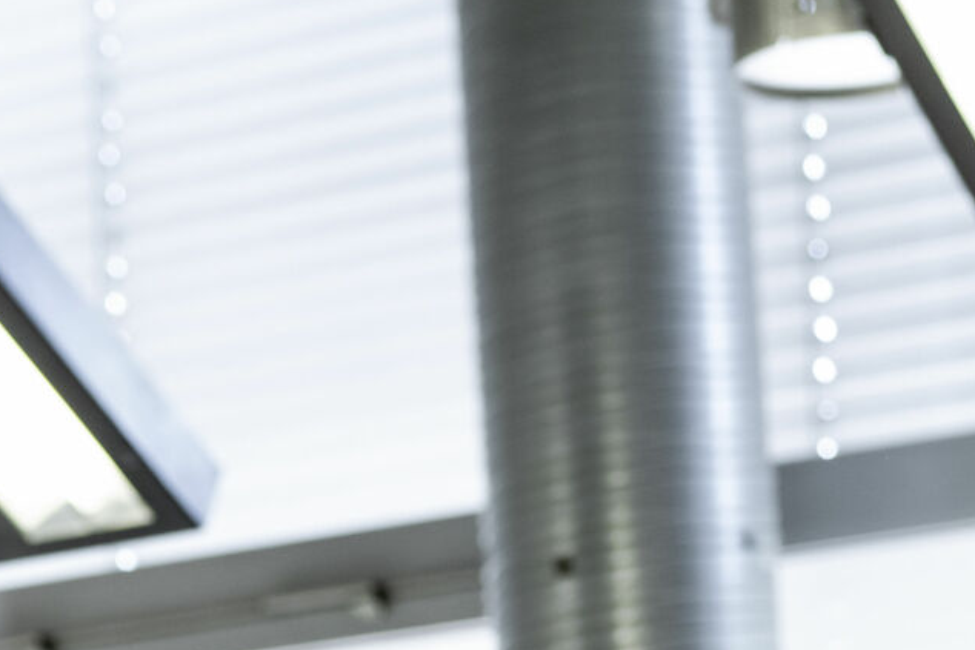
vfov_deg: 8.1
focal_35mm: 159
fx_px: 4307
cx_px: 42
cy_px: 1467
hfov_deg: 12.8
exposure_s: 1/200
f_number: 2.8
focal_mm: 35
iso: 800
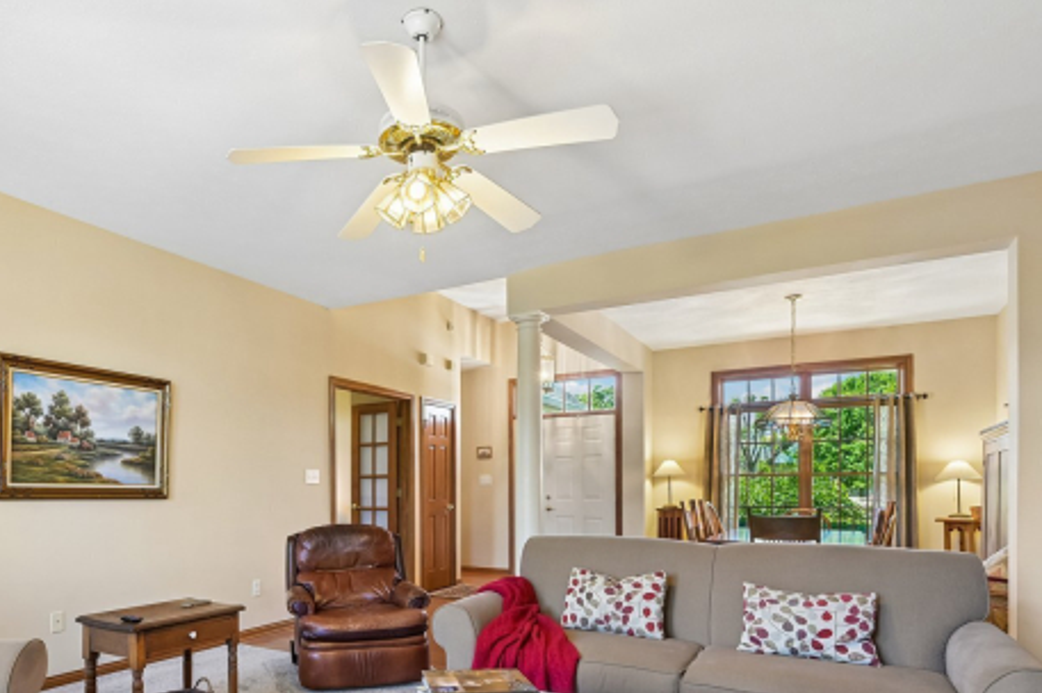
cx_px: 408
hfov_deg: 75.1
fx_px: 665
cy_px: 488
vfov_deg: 53.4
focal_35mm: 23
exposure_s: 1/15
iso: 360
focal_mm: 14
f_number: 8
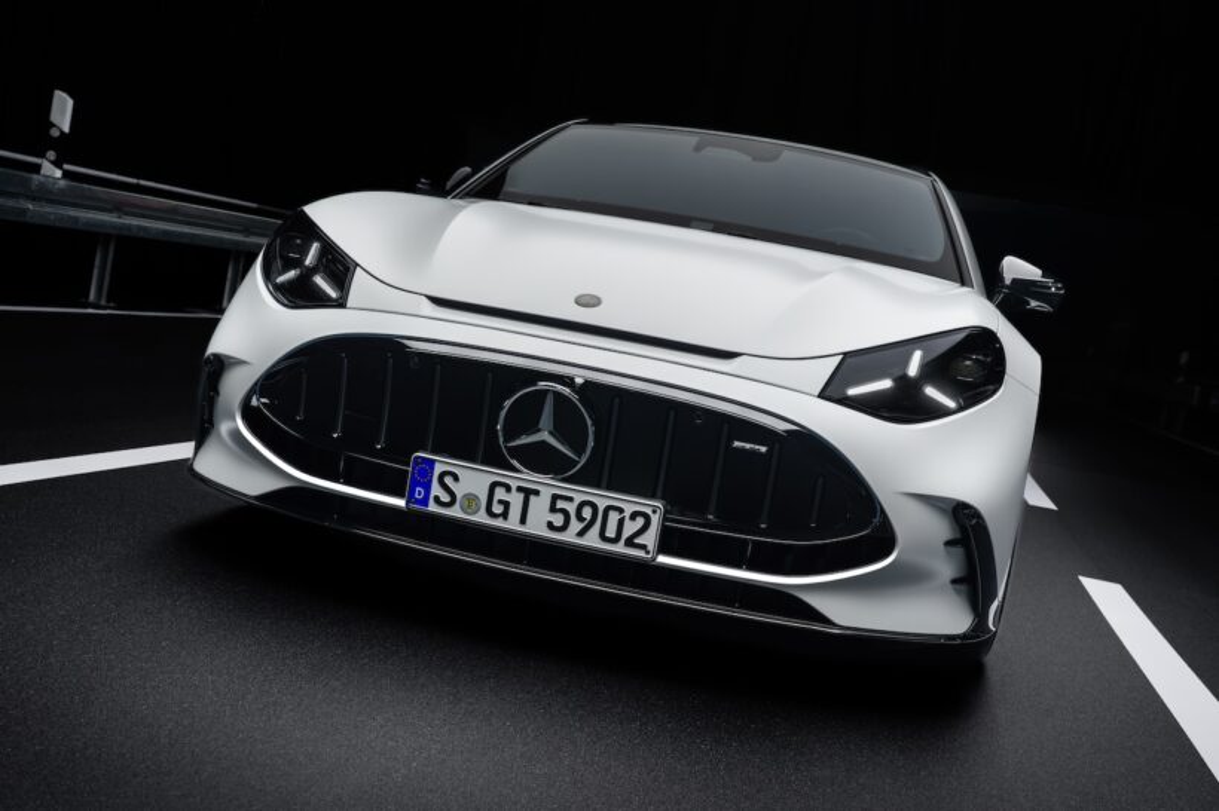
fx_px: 1354
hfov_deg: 48.5
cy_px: 406
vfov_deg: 33.4
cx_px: 610
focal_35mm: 40
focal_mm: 40
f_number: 8
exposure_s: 1/20
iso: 100
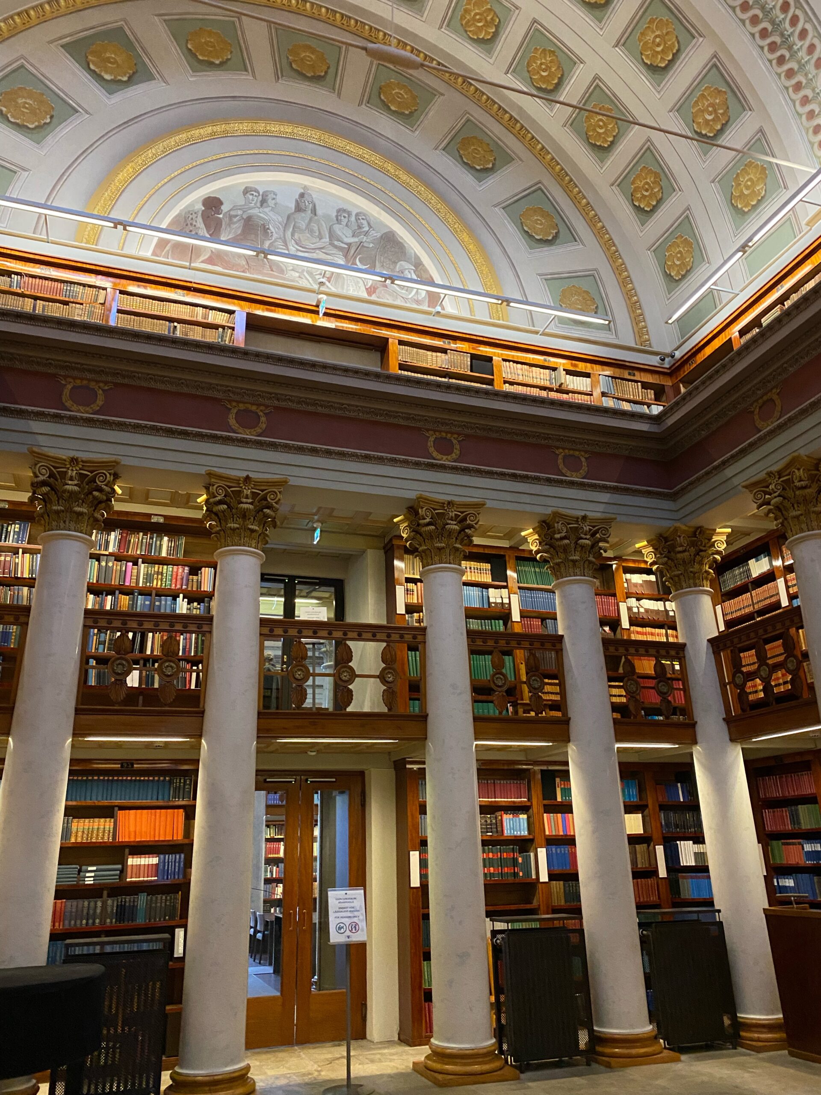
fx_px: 822
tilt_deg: +22.2
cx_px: 410
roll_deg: +1.1
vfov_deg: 67.3
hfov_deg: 53.1
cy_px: 548
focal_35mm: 26
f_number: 1.8
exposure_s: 1/35
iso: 640
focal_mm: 4.25
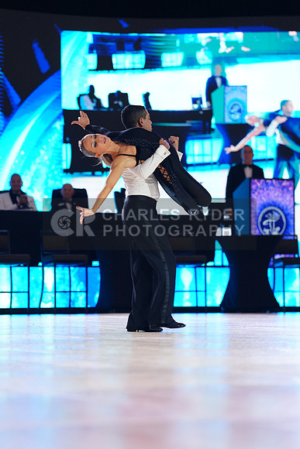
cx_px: 150
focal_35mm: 129
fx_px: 1611
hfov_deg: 10.6
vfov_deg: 15.9
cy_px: 224
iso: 2000
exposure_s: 1/500
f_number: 2.8
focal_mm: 129
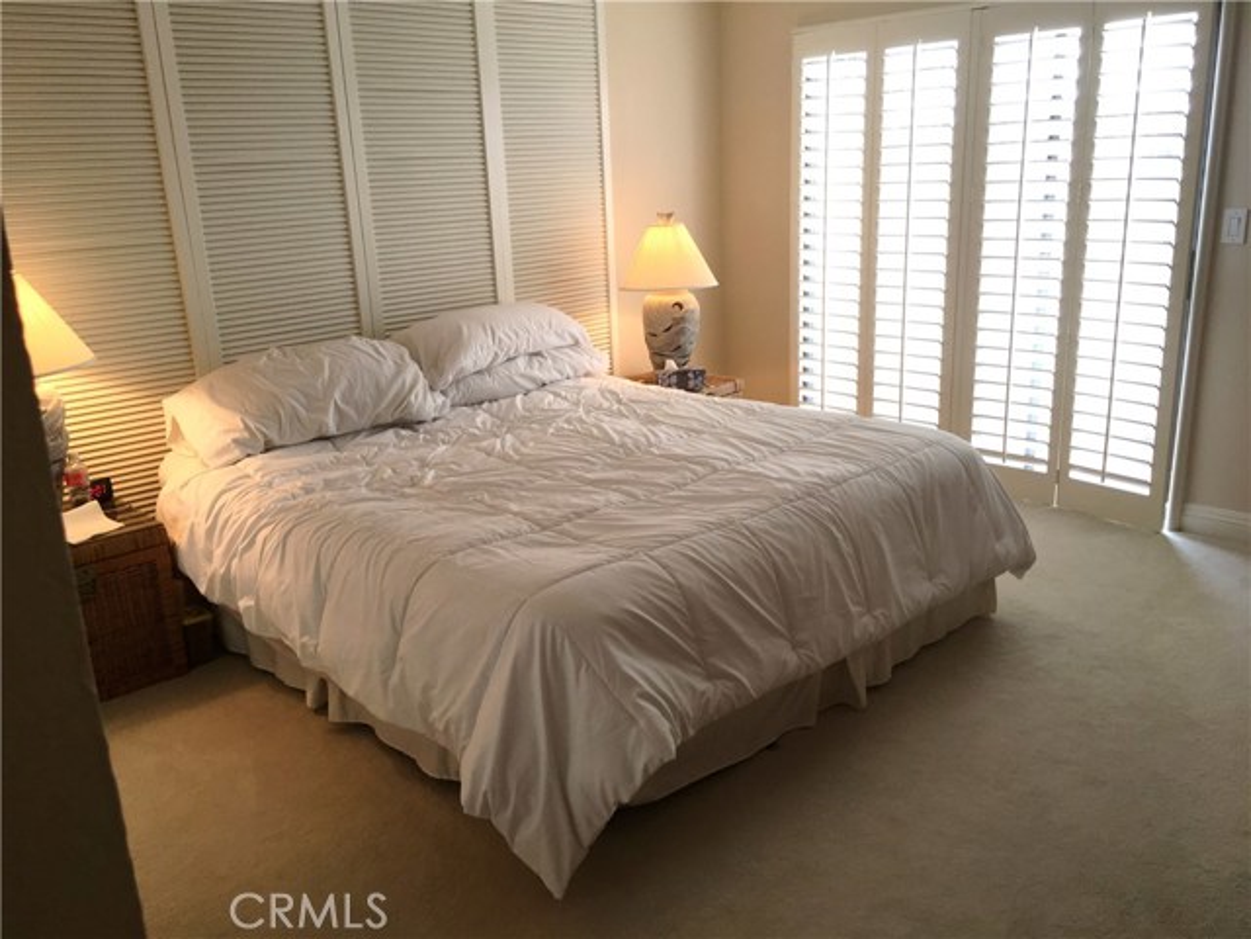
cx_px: 626
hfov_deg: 61.7
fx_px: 1048
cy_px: 470
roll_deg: +2.8
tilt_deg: -16.6
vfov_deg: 48.2
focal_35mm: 29
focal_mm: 4.15
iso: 32
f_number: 2.2
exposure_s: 1/60
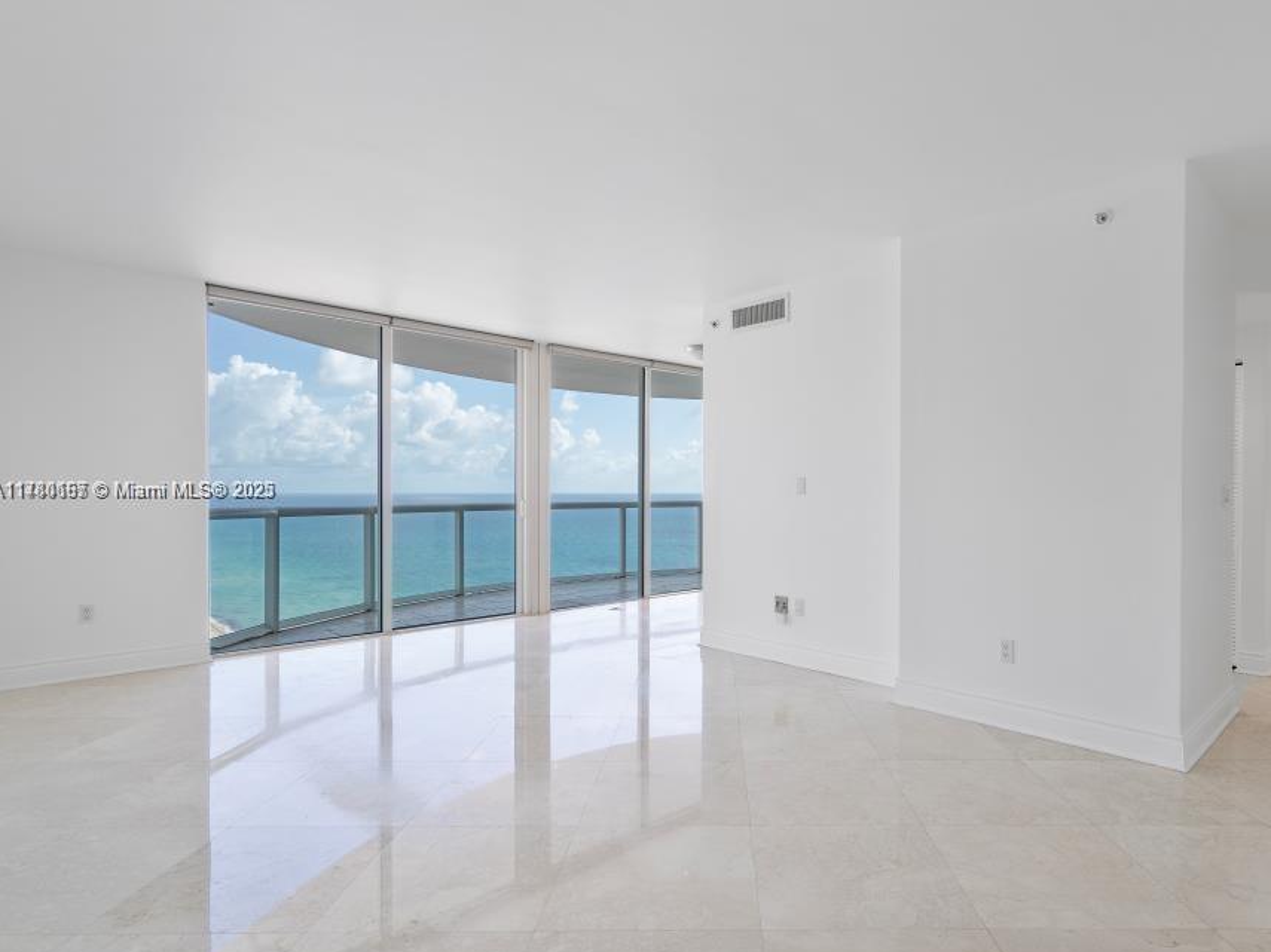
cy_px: 491
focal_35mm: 19
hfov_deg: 84.2
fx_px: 698
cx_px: 725
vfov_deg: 68.7
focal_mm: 17
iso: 400
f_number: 10
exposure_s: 1/80
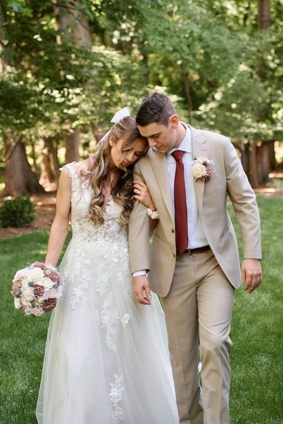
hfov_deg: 18.4
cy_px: 212
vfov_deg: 27.3
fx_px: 873
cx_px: 142
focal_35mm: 74
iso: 500
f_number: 2.8
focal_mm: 74
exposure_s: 1/400
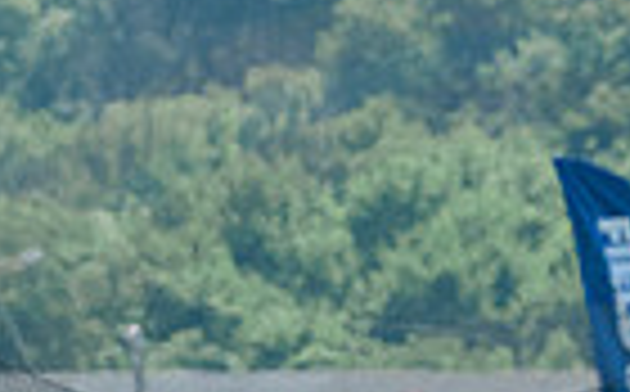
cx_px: -300
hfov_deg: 1.4
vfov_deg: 0.9
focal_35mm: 1515
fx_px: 25970
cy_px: 627
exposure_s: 1/2000
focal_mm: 165
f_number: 5.6
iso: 400
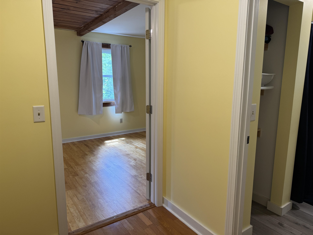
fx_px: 217
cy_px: 118
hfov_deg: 71.6
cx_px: 156
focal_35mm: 24
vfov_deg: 56.8
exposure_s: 1/120
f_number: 1.78
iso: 125
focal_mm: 6.76
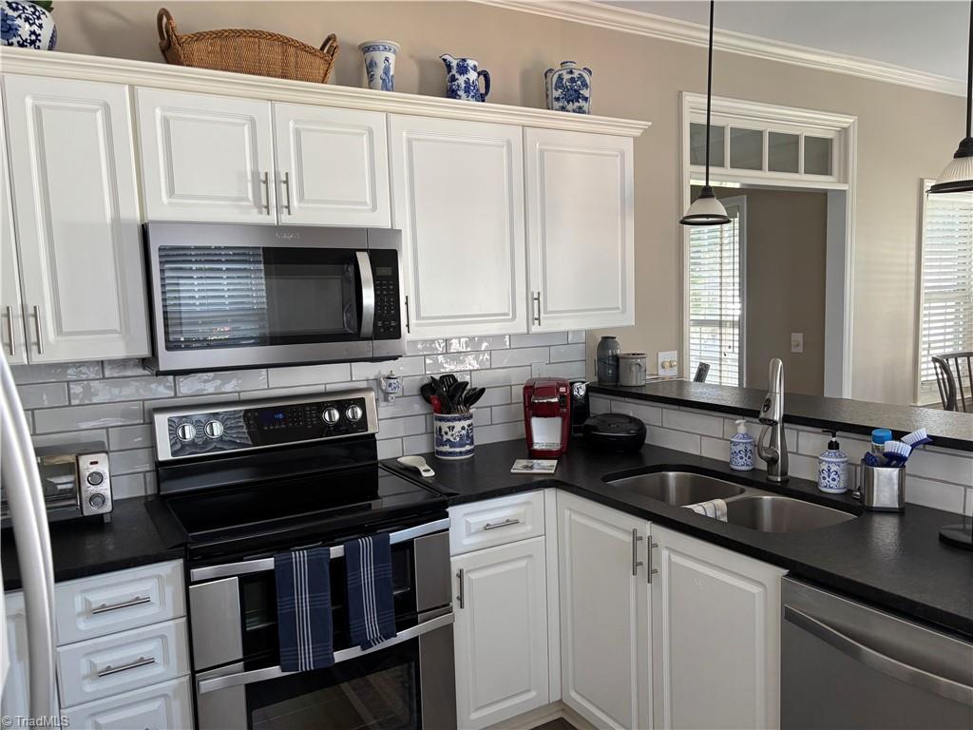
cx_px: 486
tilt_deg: -7.1
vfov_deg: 53.1
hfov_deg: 67.3
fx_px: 731
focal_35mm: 26
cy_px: 365
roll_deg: +1.7
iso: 125
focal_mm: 5.96
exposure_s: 1/86
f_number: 1.6
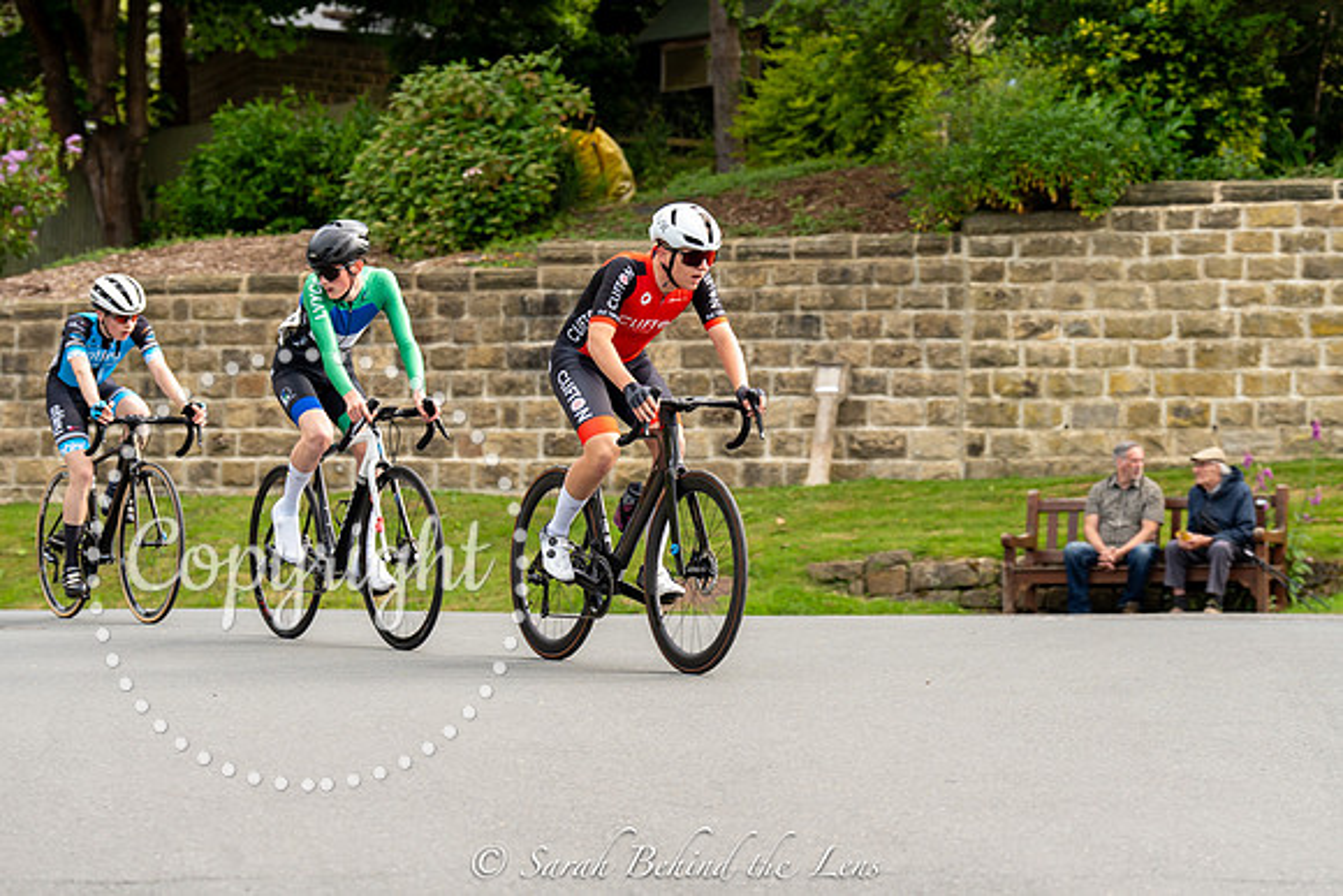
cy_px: 448
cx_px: 672
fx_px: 3992
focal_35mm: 107
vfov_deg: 12.8
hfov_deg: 19.1
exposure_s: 1/640
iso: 250
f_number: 4.5
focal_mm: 107
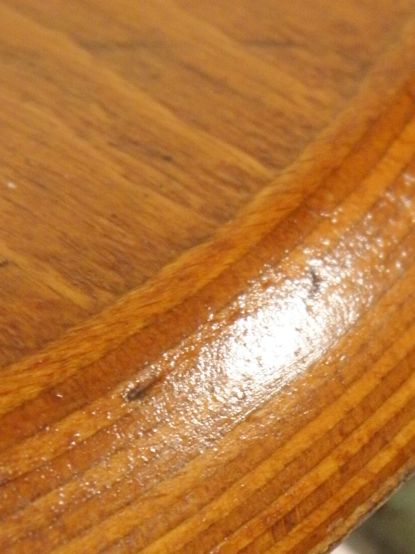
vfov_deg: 10.5
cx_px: 439
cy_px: 459
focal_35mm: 187
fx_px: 2990
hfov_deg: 7.9
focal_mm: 14.3
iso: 200
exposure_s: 1/20
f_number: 4.4
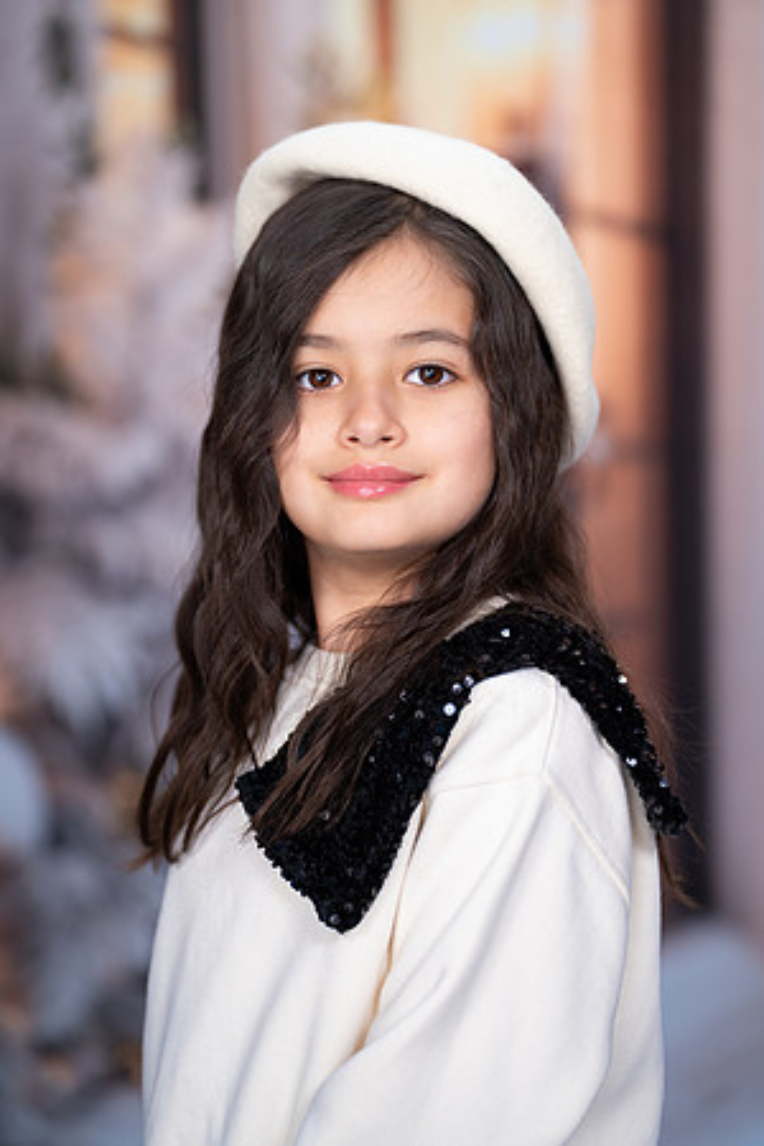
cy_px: 573
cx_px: 382
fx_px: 4074
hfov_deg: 10.7
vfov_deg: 16.0
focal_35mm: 128
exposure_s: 1/160
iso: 250
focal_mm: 128
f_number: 2.8
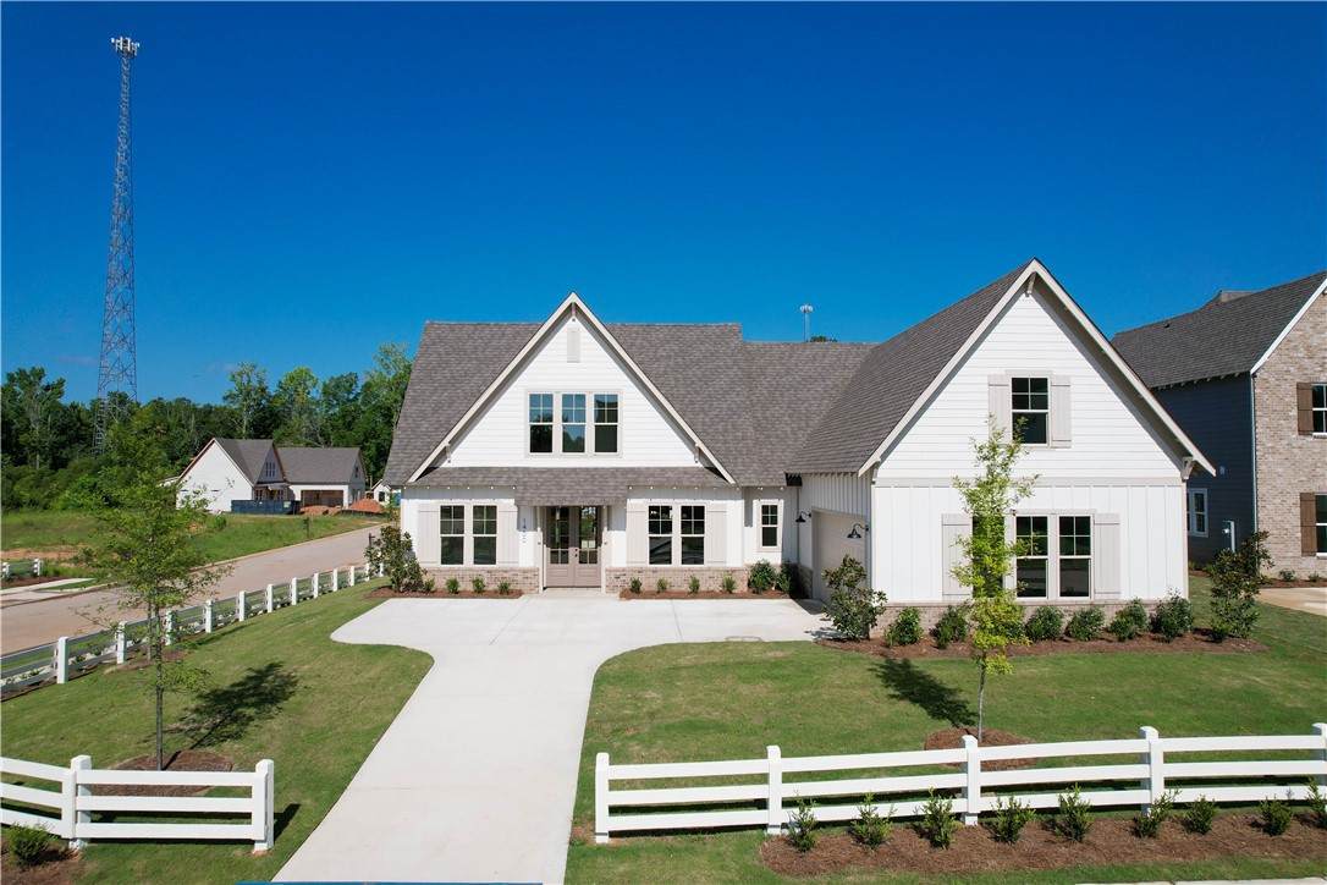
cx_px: 664
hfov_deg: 78.6
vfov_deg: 57.2
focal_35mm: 22
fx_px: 811
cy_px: 442
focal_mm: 8.38
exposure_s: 1/4000
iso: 200
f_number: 2.8
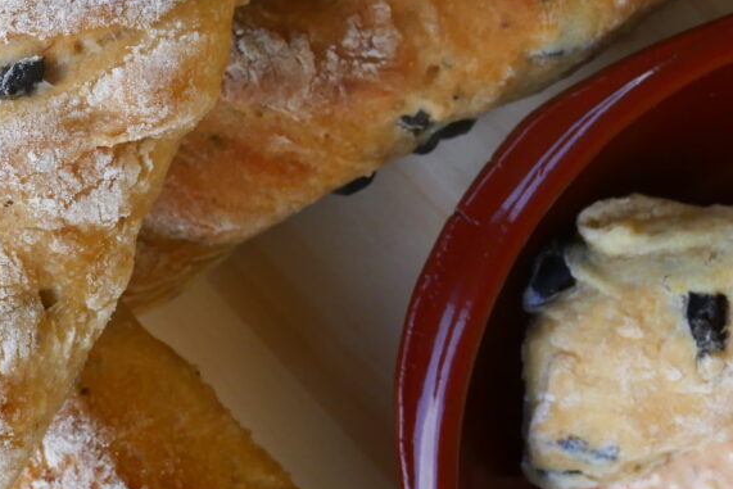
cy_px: 30
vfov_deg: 16.0
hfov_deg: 23.9
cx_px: 189
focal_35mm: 84
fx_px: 1711
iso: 640
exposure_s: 1/80
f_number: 8
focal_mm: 14.5
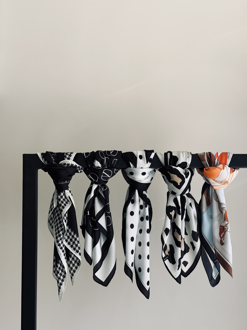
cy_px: 165
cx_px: 124
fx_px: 457
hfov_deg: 30.3
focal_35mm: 48
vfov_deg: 39.7
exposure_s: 1/328
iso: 80
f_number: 1.78
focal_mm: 6.76
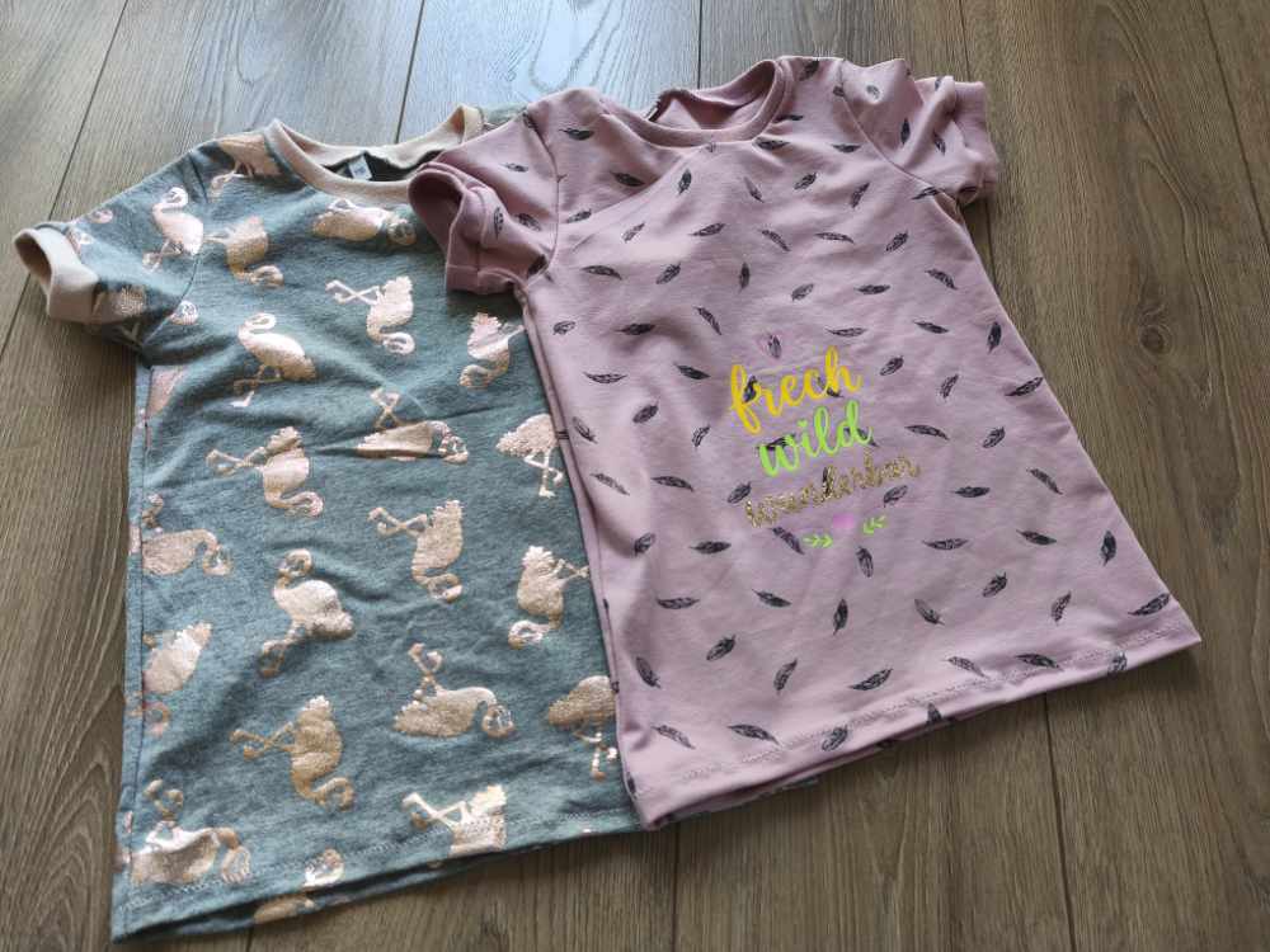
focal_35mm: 23
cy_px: 476
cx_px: 635
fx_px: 844
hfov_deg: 73.9
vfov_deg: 58.9
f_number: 1.6
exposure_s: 1/50
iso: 250
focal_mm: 6.2
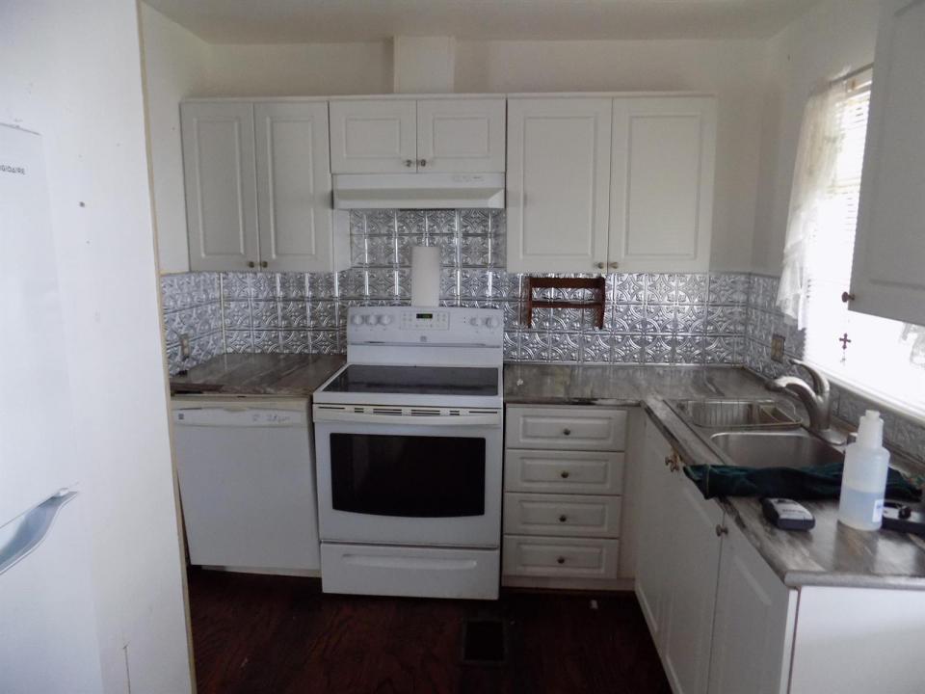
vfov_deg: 58.9
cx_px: 462
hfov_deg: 73.9
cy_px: 347
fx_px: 615
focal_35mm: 23
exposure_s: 1/30
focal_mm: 4
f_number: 3.1
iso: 280
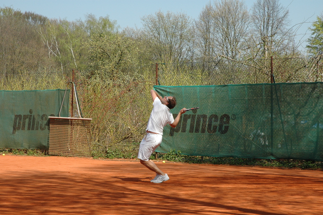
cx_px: 162
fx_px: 753
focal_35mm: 84
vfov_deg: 16.2
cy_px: 108
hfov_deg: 24.2
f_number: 10
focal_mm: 56
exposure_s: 1/400
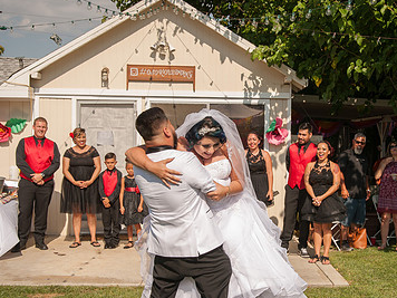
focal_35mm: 56
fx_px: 642
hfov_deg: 34.1
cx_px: 261
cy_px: 164
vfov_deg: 26.1
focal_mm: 35
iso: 200
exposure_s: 1/400
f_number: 11
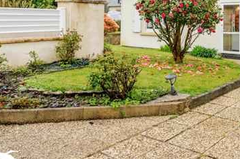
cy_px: -4
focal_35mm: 37
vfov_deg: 32.4
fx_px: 249
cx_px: 233
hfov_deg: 44.7
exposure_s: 1/1600
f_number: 8
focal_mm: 16.6
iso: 800
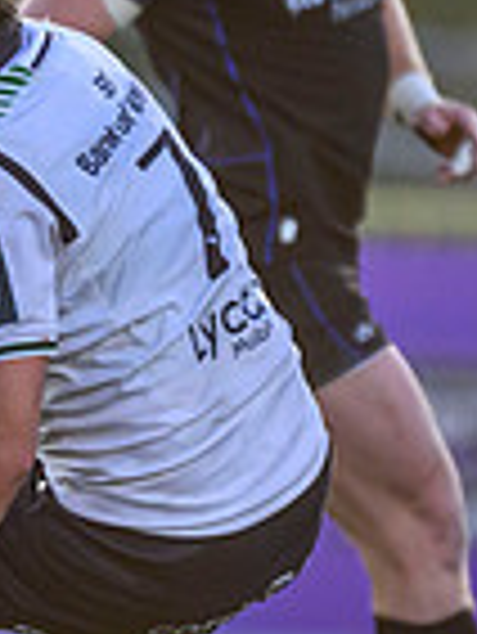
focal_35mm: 3156
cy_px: 190
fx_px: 57898
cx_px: -866
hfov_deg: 0.5
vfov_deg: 0.6
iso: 2000
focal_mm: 560
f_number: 4
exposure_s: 1/2000
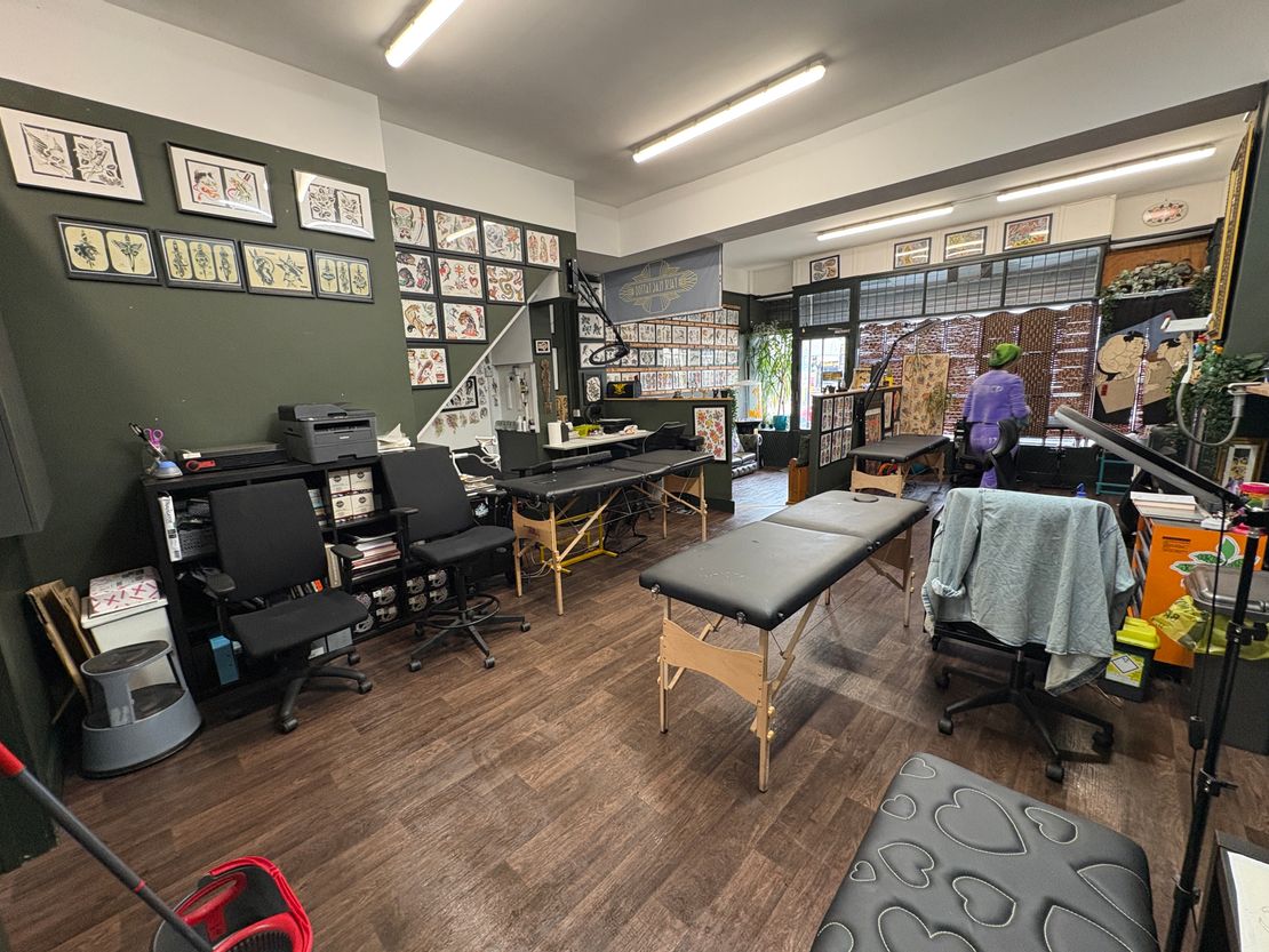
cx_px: 634
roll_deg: +3.1
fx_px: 513
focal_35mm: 14
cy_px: 476
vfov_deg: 85.7
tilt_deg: -11.1
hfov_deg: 102.1
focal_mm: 2.22
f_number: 2.2
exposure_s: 1/50
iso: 250
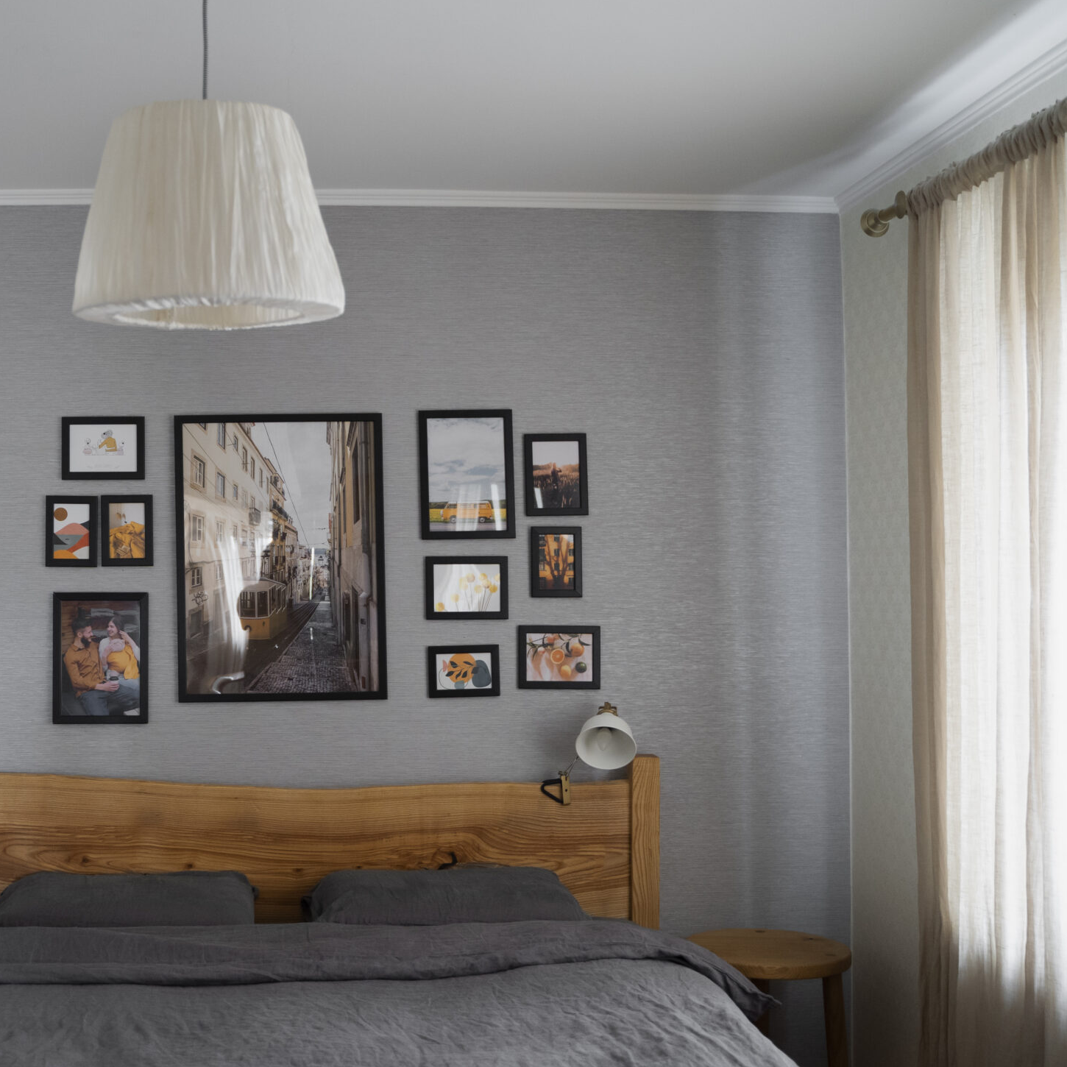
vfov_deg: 40.0
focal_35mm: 42
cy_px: 589
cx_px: 197
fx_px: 1465
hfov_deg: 38.4
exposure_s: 1/80
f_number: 2.8
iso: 1600
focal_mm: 28
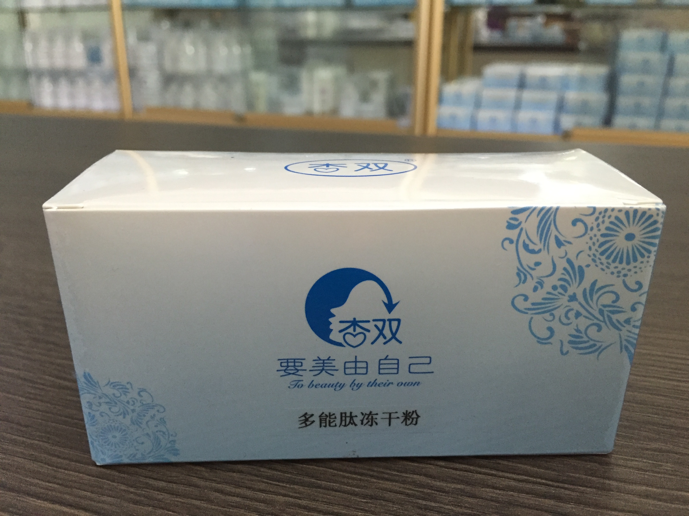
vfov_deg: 48.2
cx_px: 344
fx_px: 577
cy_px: 258
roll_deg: -0.6
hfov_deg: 61.7
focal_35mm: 29
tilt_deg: -19.7
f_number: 2.2
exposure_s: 1/25
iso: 250
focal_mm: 4.15
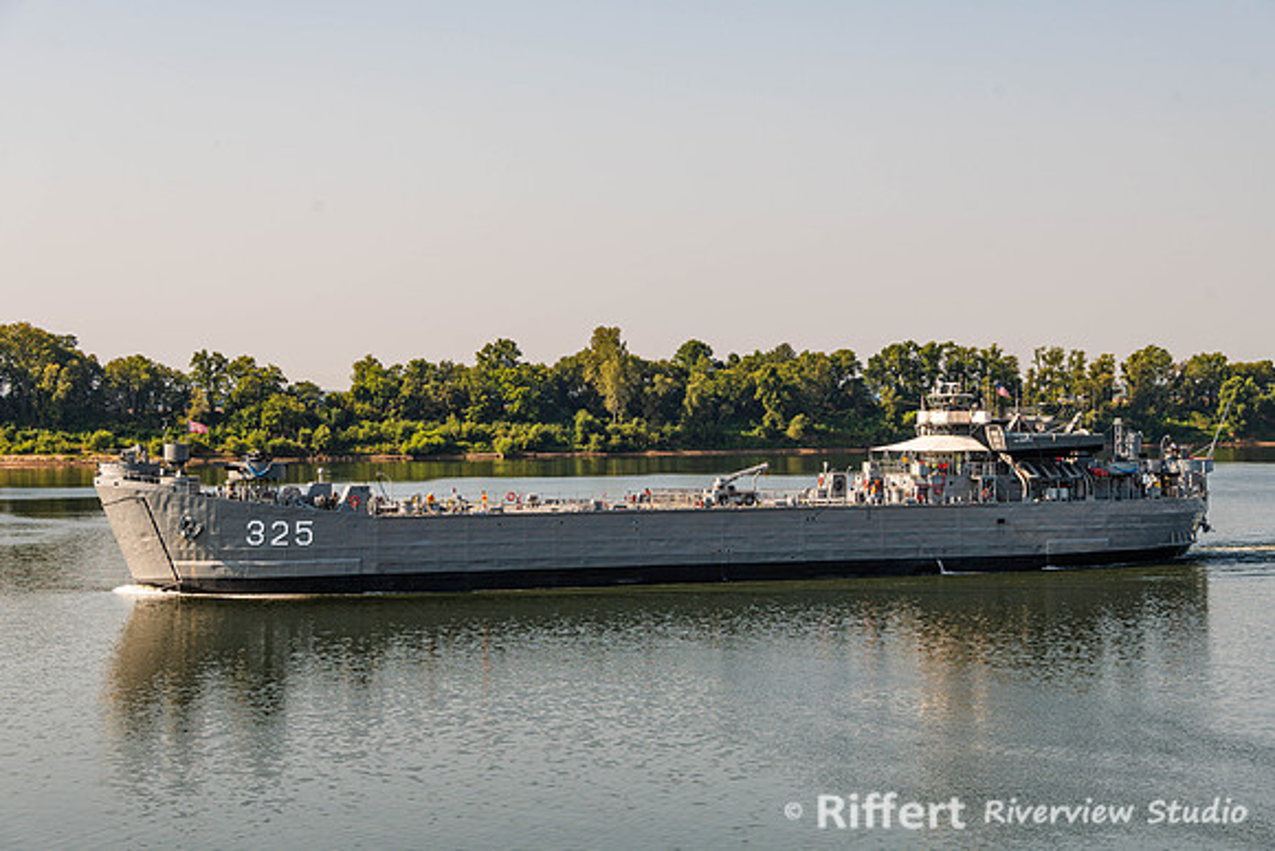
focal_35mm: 79
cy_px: 426
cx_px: 638
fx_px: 2805
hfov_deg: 25.6
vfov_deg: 17.2
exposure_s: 1/250
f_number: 8
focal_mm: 78
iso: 64
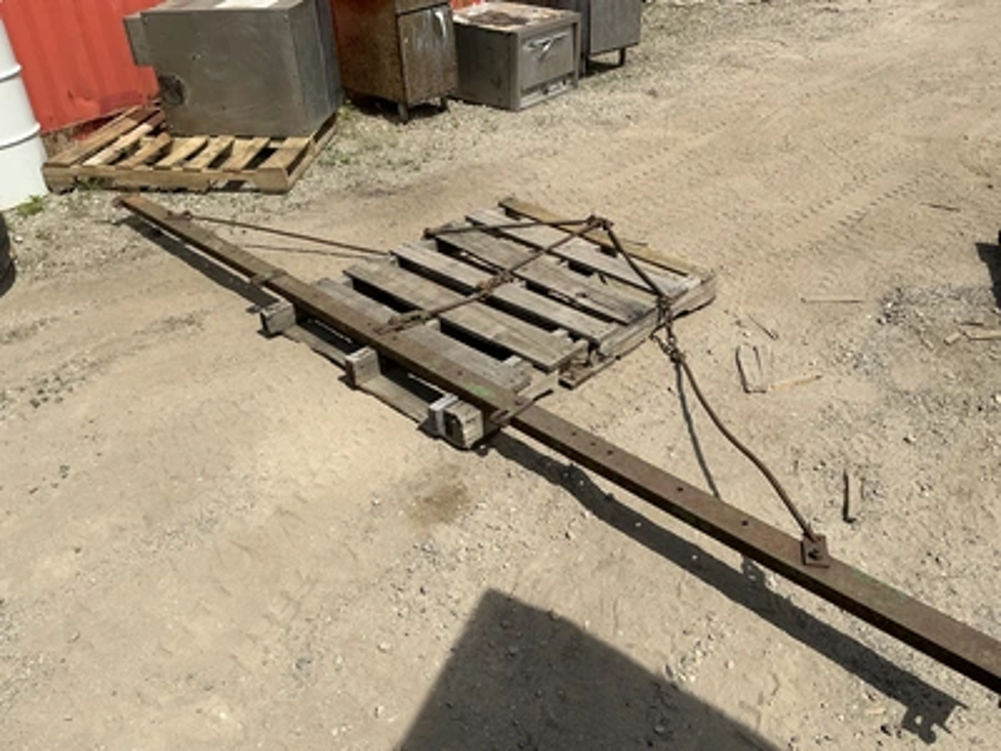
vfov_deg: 49.7
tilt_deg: -32.6
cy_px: 376
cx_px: 500
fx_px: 810
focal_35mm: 28
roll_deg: +3.3
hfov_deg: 63.4
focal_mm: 3
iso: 25
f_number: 1.8
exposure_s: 1/2801
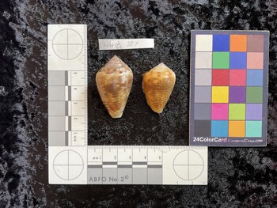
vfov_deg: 48.3
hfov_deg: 61.6
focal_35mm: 29
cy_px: 104
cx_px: 138
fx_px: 232
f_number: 1.8
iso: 64
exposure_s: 1/120
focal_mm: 3
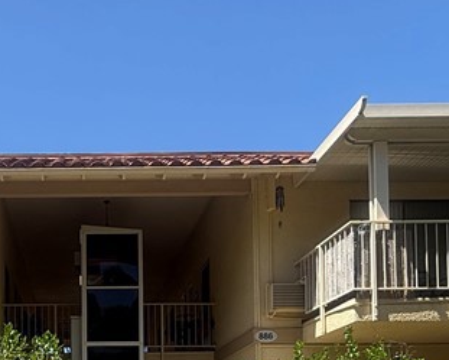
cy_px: 422
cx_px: 82
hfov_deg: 39.3
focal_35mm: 45
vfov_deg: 29.2
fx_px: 598
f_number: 2.2
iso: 50
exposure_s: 1/1312
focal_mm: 2.22
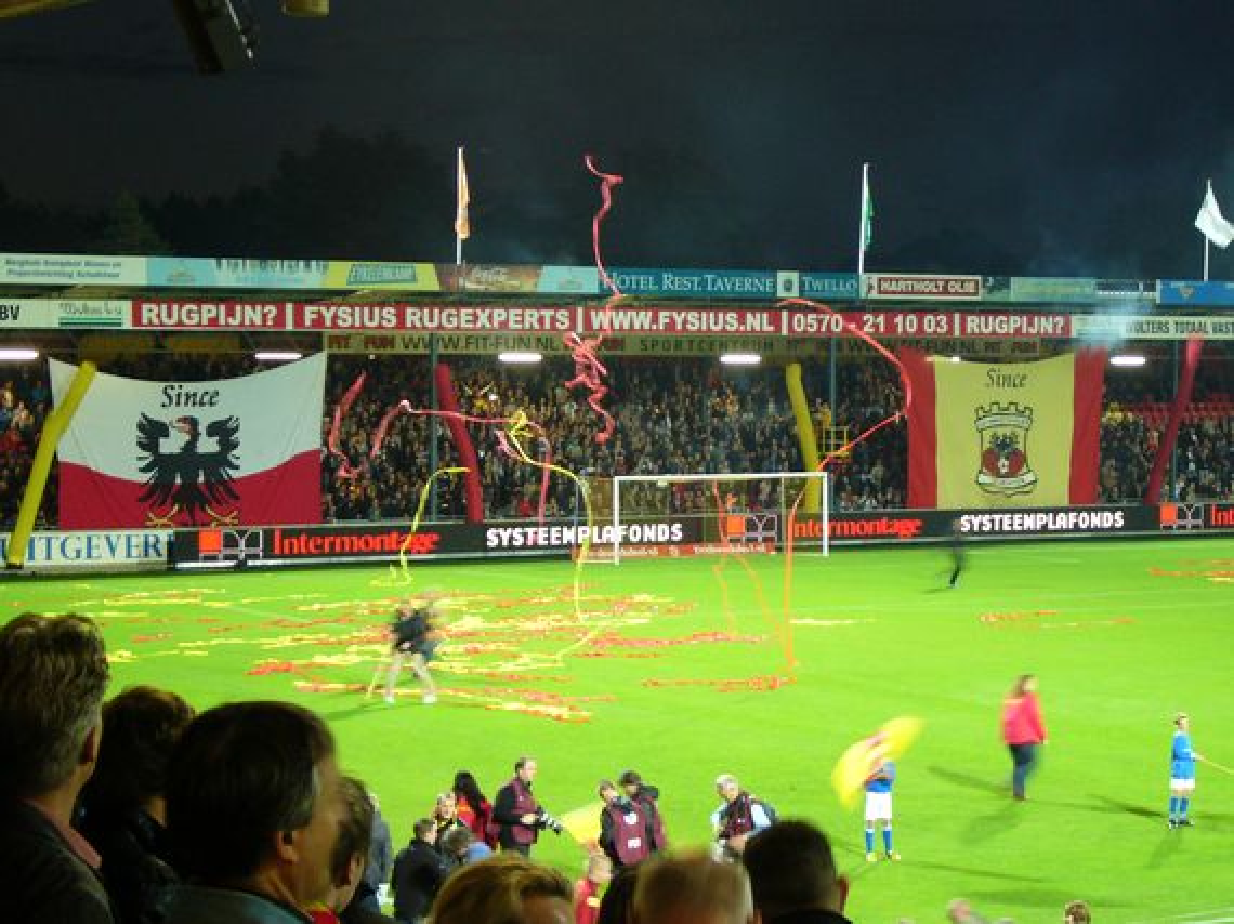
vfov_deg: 17.2
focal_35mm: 86
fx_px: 3064
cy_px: 462
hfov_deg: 22.8
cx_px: 617
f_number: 4.6
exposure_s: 1/8
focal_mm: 14.3
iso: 200
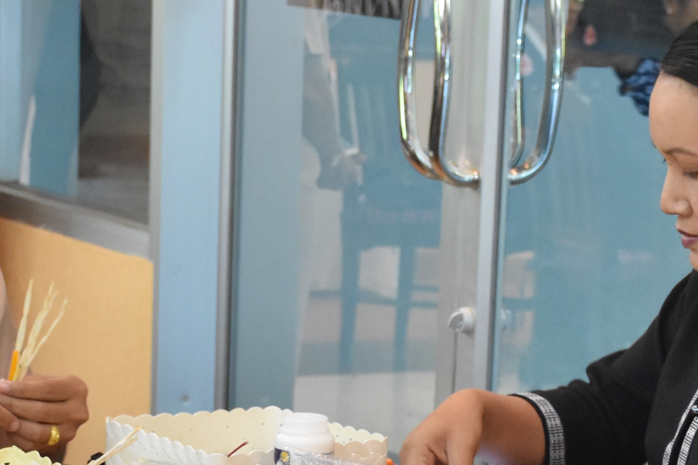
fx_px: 3161
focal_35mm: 163
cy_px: 500
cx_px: 537
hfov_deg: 12.6
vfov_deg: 8.4
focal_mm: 34
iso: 1800
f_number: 4.2
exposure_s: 1/60
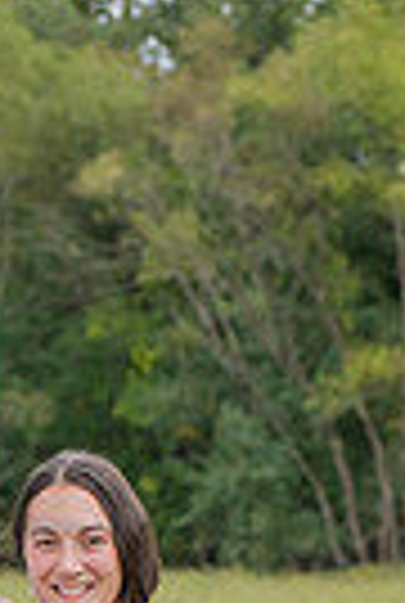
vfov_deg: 7.6
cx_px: -72
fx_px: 4499
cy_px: 810
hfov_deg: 5.1
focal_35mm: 268
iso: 400
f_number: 5.6
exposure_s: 1/400
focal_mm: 80
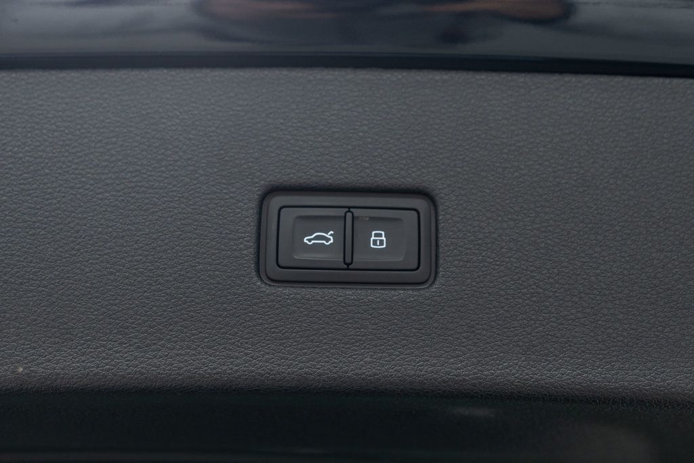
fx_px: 810
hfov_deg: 46.4
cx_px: 347
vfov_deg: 31.9
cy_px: 232
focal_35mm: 42
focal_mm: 28
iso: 640
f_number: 3.2
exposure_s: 1/50
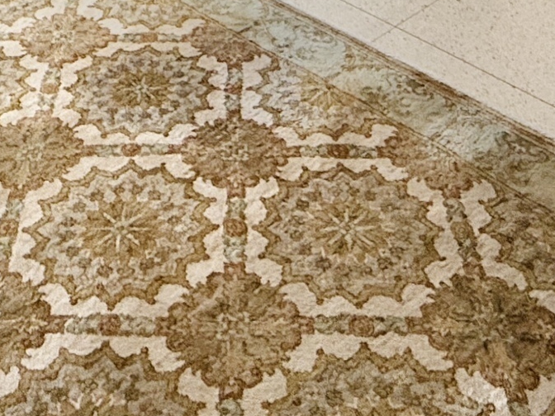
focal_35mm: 64
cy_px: -493
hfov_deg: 30.2
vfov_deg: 15.9
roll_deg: +0.0
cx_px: 224
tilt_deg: -2.9
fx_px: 1026
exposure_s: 1/120
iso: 80
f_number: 2.2
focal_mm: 2.22
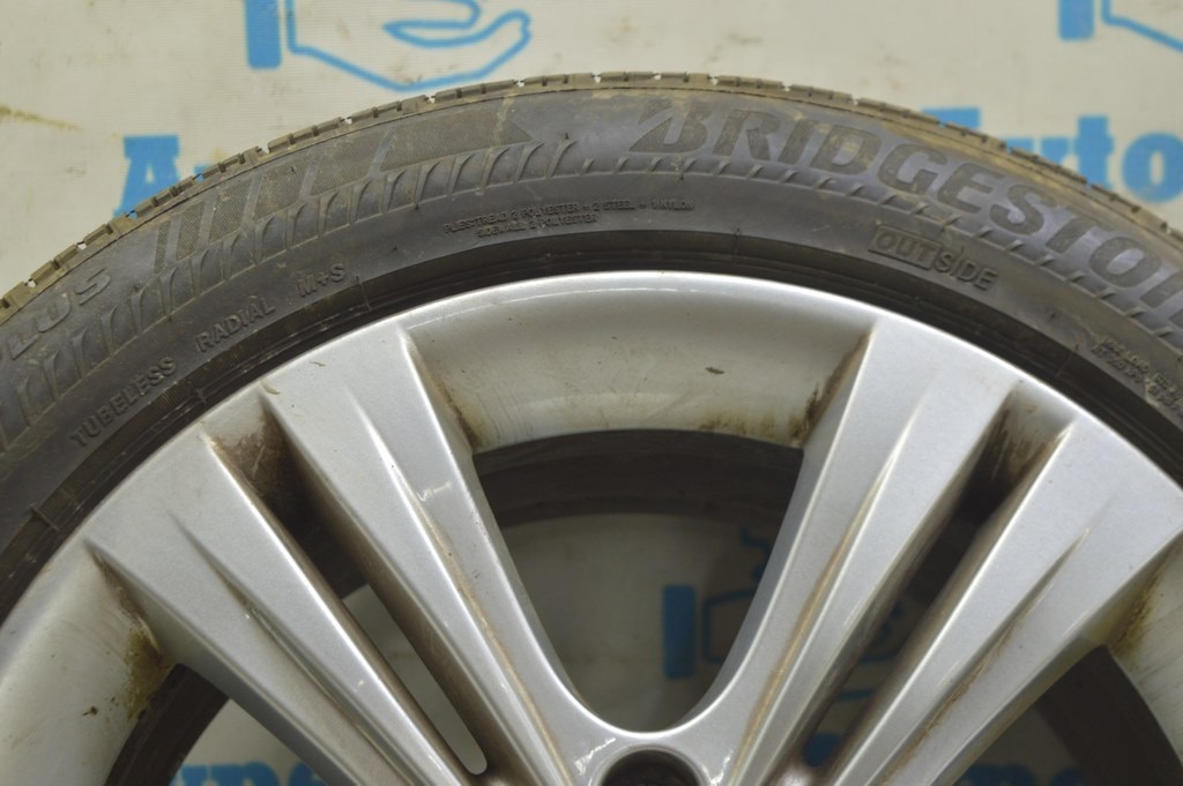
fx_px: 1970
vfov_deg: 22.6
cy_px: 393
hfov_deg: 33.4
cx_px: 592
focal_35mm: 60
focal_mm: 40
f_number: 5.6
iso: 400
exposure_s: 1/20
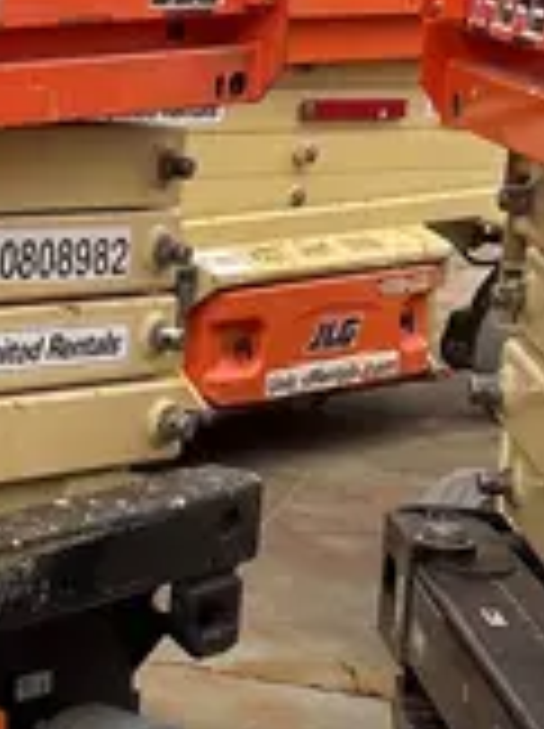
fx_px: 2479
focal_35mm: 118
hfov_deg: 10.9
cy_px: 299
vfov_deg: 16.7
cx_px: -683
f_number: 1.6
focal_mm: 5.96
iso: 50
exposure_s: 1/3413
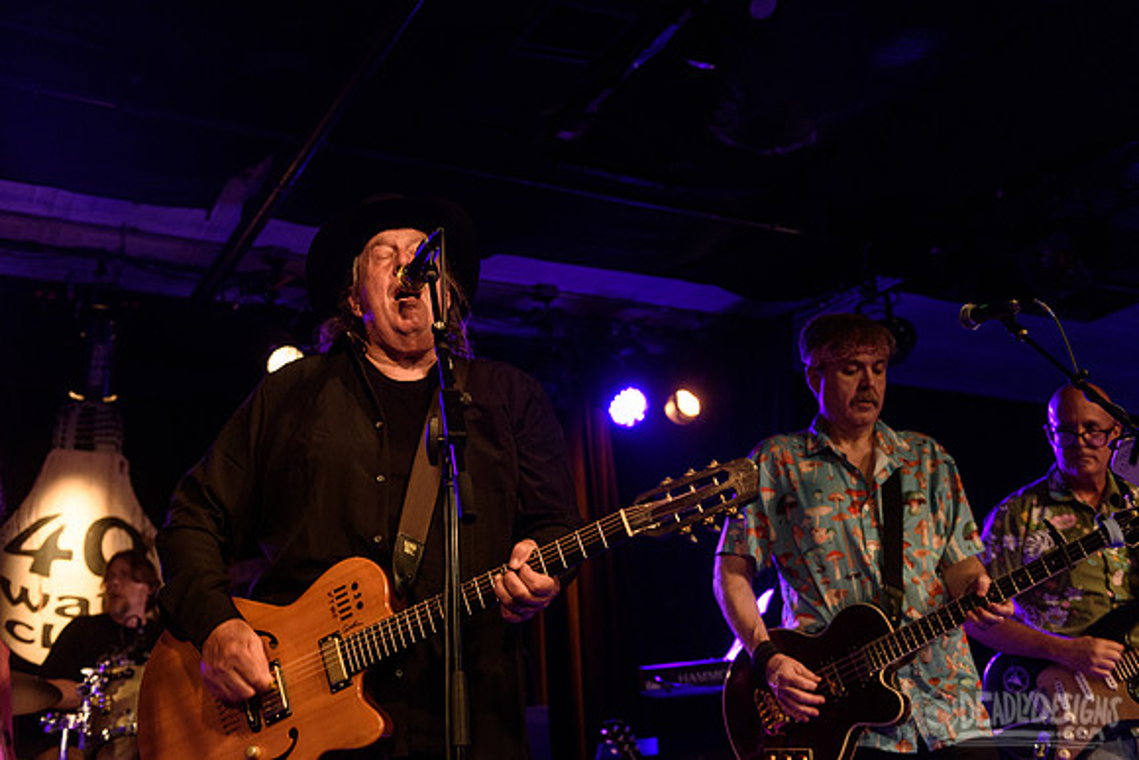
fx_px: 1329
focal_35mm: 42
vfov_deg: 31.9
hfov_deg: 46.4
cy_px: 380
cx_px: 570
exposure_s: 1/160
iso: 2500
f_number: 3.2
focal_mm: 42
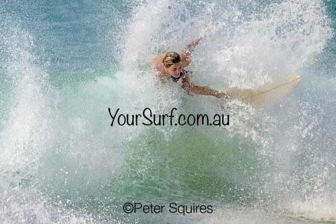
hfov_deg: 2.3
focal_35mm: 891
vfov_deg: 1.5
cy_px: 87
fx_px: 8317
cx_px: 106
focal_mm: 650
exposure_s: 1/2000
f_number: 11
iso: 900
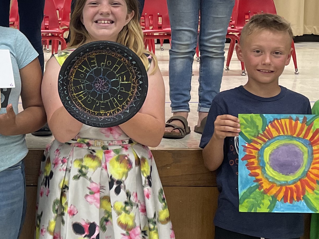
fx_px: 792
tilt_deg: -6.7
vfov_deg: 17.2
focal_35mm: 86
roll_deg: +0.8
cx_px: -51
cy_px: 101
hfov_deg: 21.3
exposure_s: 1/60
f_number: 1.6
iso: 125
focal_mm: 4.2
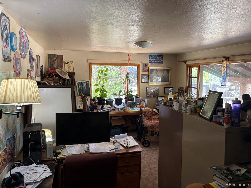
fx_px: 189
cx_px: 126
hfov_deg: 67.3
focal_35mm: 26
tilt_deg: -3.6
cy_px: 94
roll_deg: -0.2
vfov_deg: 53.1
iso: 125
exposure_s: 1/89
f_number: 1.6
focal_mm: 5.96
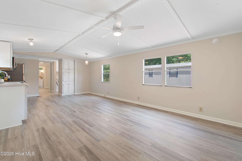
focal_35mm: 15
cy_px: 80
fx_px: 101
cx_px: 121
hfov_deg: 100.4
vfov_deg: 77.3
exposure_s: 1/15
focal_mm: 10
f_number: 4.5
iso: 100
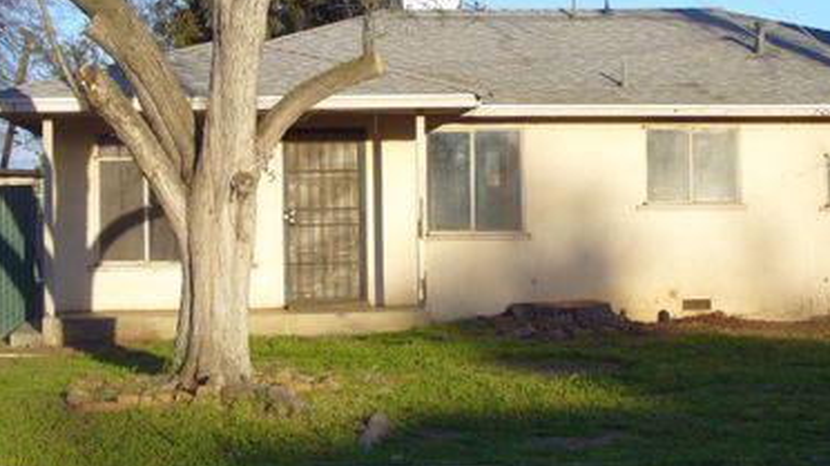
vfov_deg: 15.3
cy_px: 195
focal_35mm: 79
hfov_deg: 26.8
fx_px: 1738
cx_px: 482
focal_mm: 8.9
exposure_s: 1/160
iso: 80
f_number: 6.2
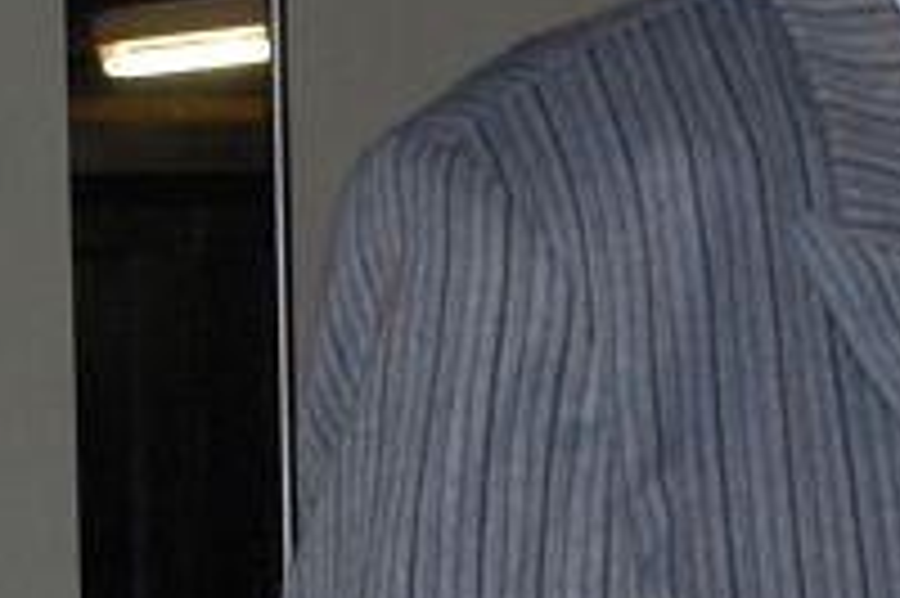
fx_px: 10555
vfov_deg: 3.2
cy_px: 321
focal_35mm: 423
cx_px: 788
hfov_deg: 4.9
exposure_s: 1/60
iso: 560
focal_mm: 55
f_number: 5.6
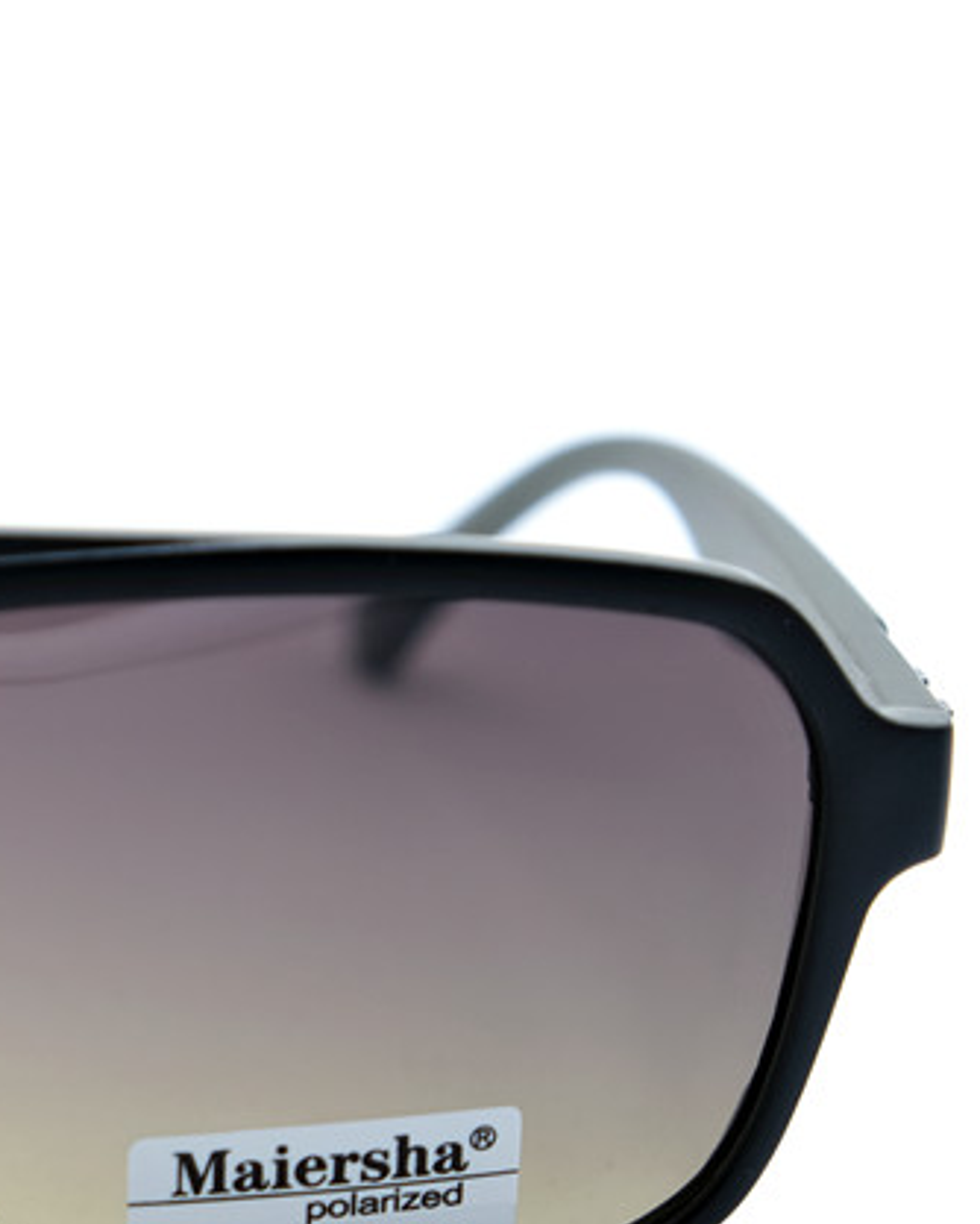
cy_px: 839
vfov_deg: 13.4
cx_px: -358
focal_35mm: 144
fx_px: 5217
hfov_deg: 10.5
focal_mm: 42.5
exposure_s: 1/120
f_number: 5.6
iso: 160
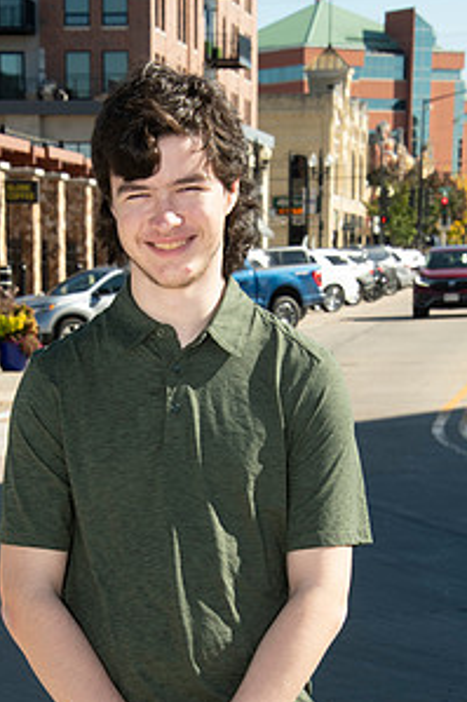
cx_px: 162
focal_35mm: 128
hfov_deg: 10.7
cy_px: 514
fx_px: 2493
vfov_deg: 16.0
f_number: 14
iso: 400
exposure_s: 1/160
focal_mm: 85
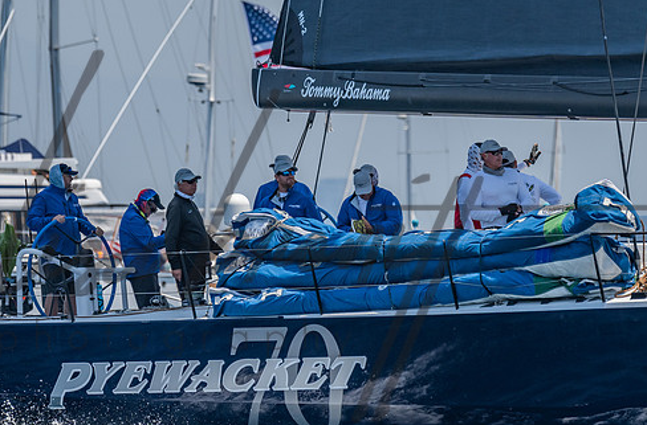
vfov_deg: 2.2
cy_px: 126
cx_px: 412
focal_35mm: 609
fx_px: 10900
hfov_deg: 3.4
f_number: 5.6
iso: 320
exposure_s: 1/2000
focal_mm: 310
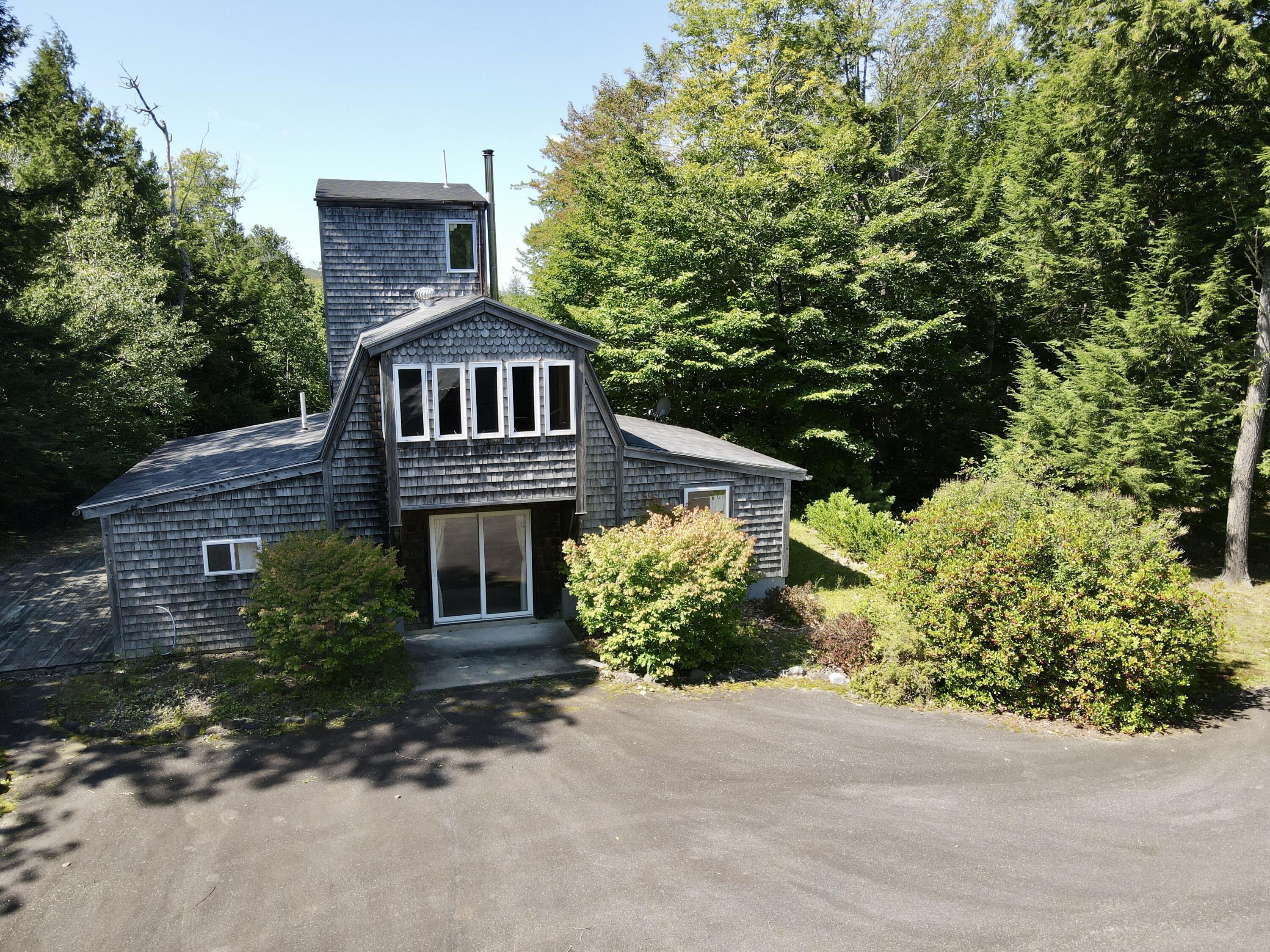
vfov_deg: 56.8
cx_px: 635
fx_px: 881
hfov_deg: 71.6
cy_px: 476
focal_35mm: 24
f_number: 2.8
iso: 100
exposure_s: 1/240
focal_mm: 4.5
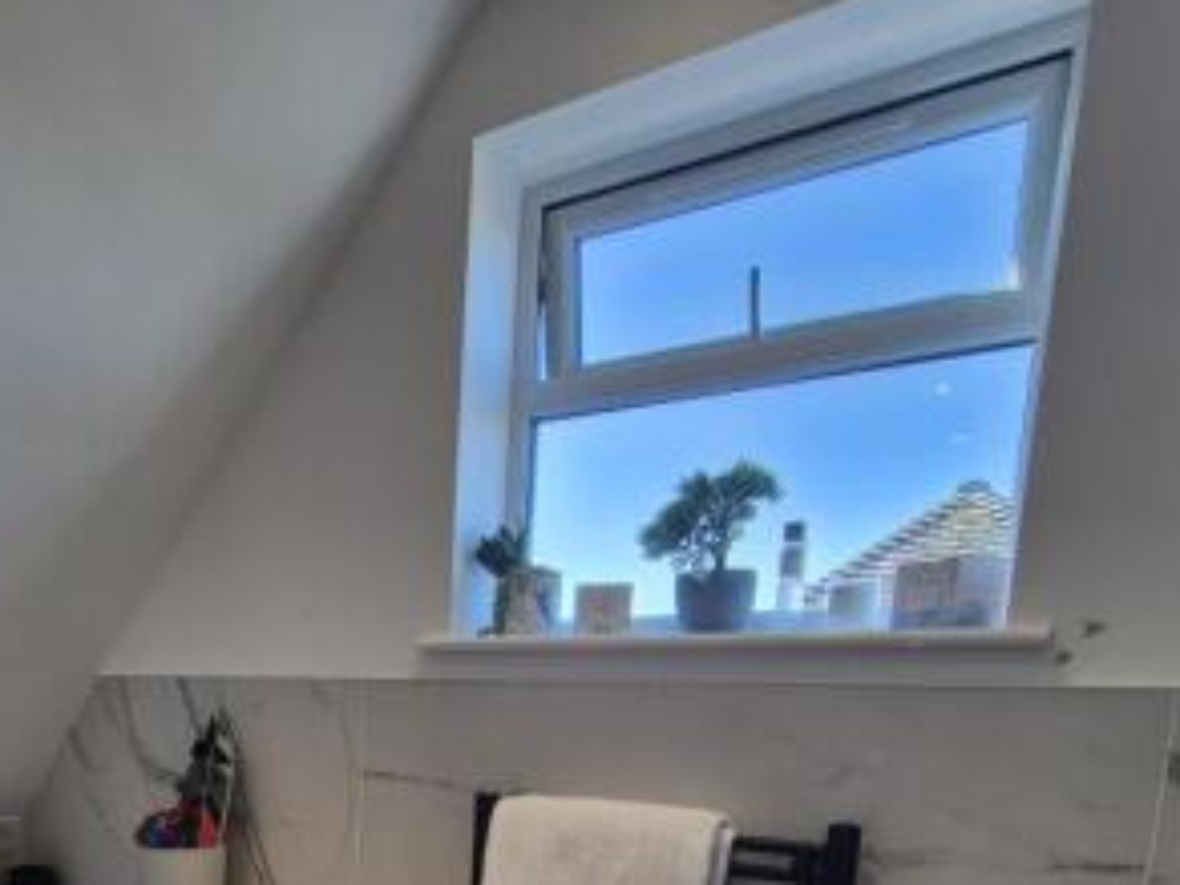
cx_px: 293
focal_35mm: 26
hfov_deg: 63.3
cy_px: 843
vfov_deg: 46.3
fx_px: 886
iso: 50
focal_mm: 2.2
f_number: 2.2
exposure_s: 1/118
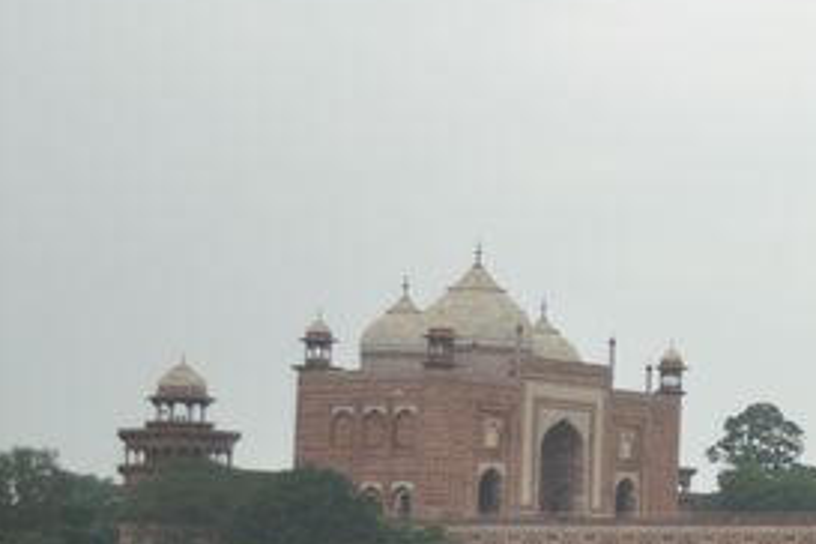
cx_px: 1429
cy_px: 302
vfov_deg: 10.2
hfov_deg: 13.7
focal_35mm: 135
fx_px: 3060
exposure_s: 1/800
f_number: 4
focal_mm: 24
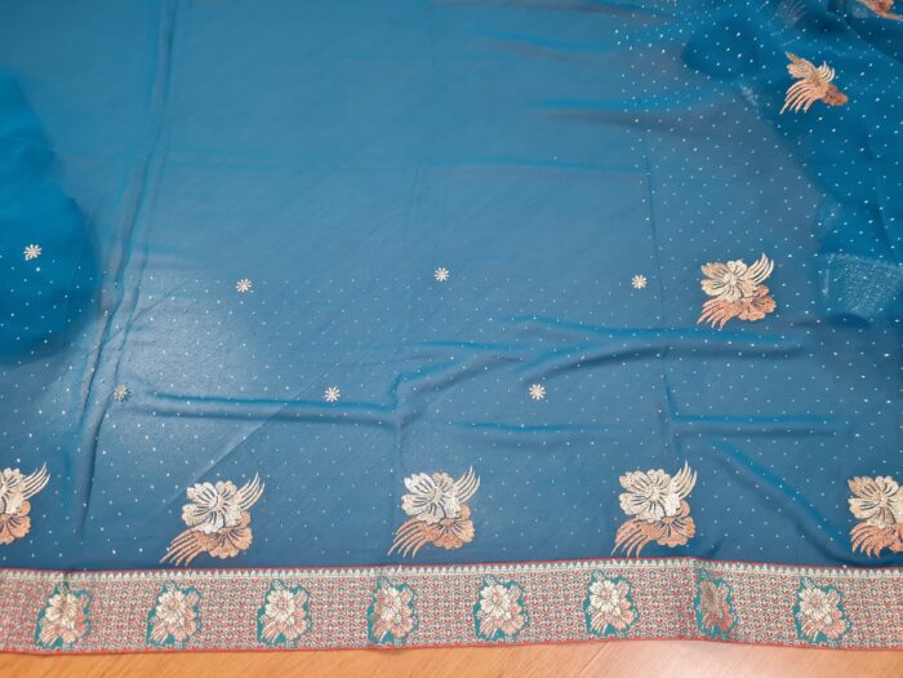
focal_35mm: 26
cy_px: 339
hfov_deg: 67.3
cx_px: 452
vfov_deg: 53.1
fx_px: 678
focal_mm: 5.4
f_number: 1.8
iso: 200
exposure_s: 1/40
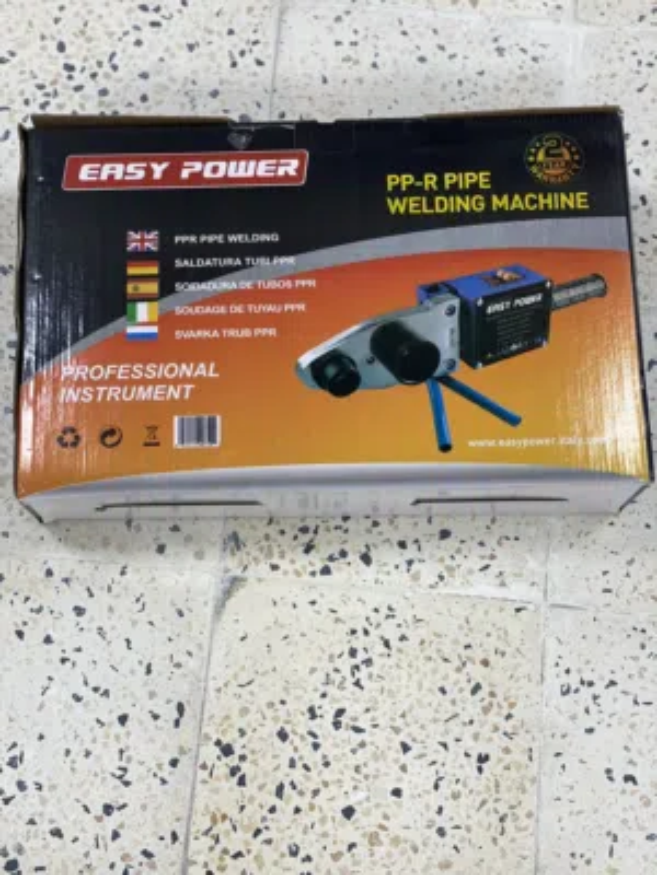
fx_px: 1316
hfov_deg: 28.0
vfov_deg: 36.8
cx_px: 328
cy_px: 438
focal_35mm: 52
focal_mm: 6
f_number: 2
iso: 40
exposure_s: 1/100
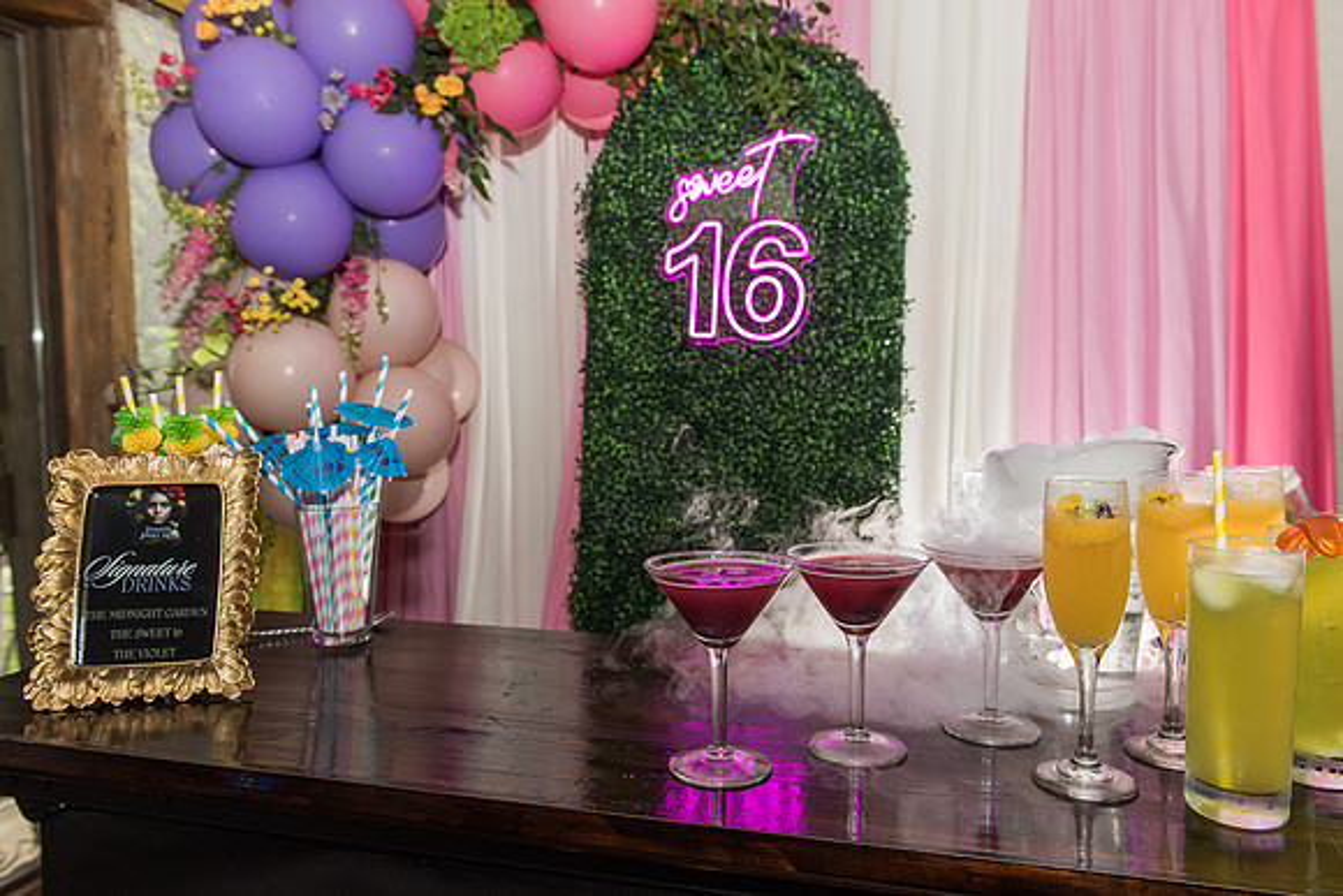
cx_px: 671
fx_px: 943
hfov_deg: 70.9
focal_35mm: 25
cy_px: 454
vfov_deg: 50.8
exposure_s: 1/125
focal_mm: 24
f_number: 5.6
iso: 800
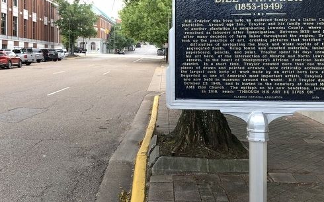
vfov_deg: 28.4
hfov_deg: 44.3
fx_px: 397
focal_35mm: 45
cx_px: 143
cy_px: 67
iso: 25
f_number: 1.8
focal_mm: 4.25
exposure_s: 1/171
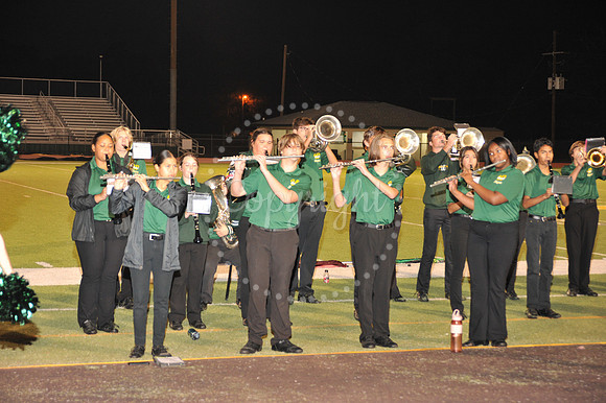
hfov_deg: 23.9
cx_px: 303
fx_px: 1430
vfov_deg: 16.1
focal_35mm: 85
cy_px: 202
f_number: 6.3
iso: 1600
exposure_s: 1/60
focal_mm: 85
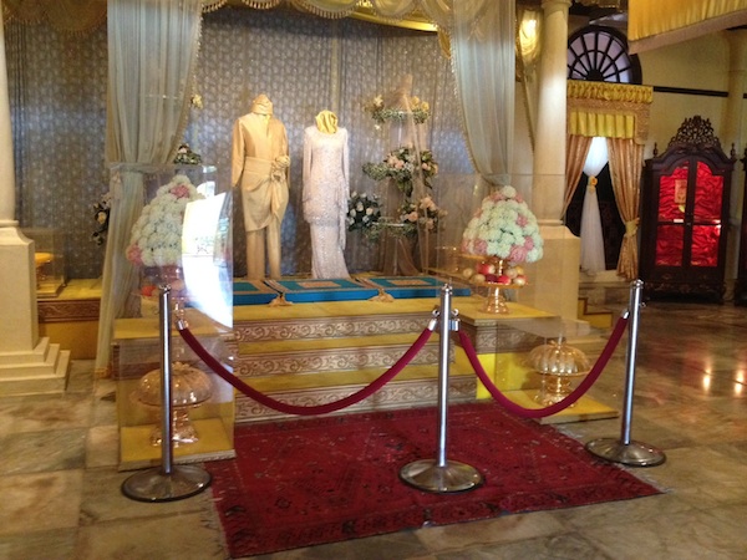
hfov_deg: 52.6
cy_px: 280
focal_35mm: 35
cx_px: 374
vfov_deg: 40.7
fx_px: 755
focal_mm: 4.28
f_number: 2.4
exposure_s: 1/15
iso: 400
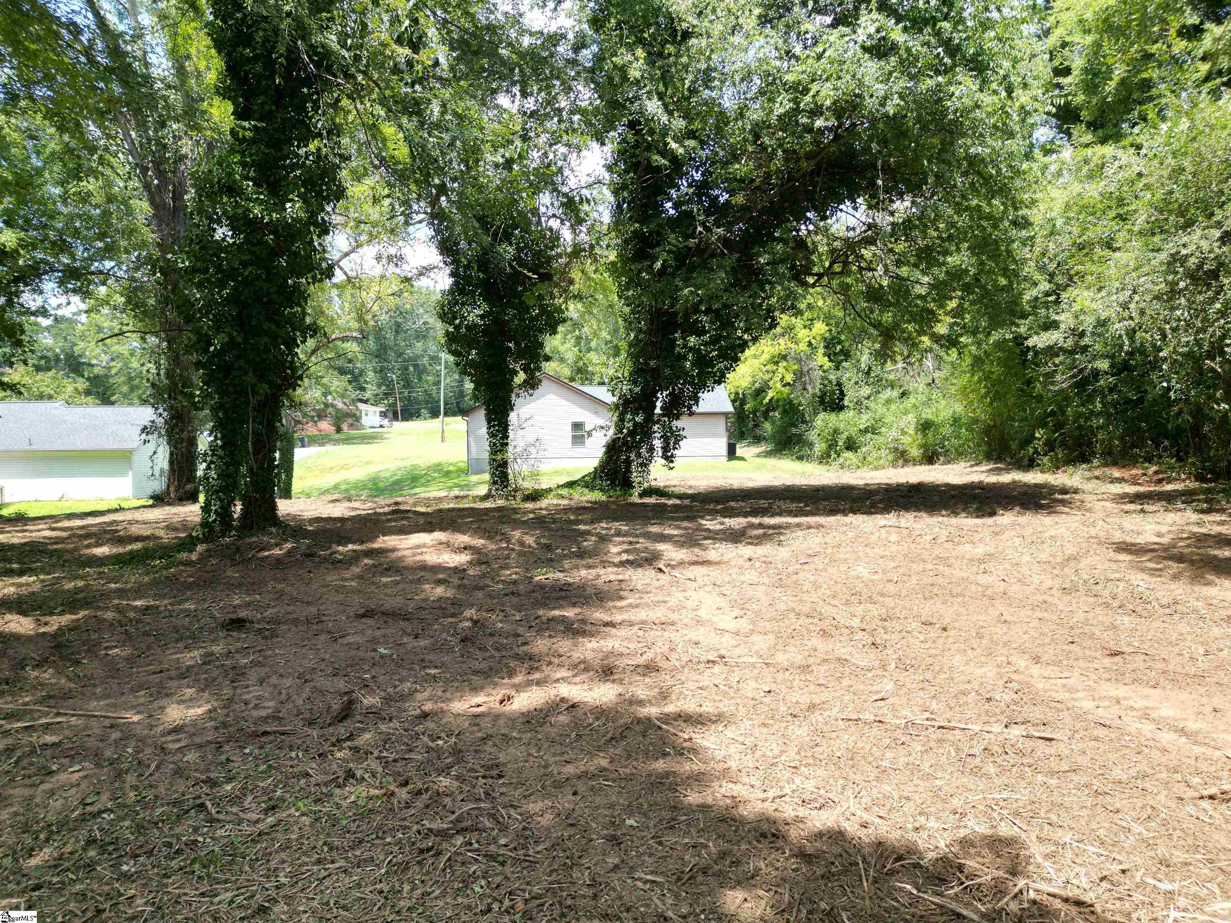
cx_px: 616
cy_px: 462
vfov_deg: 56.8
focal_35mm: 24
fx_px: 853
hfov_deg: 71.6
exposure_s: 1/725
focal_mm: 6.72
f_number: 1.7
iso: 100
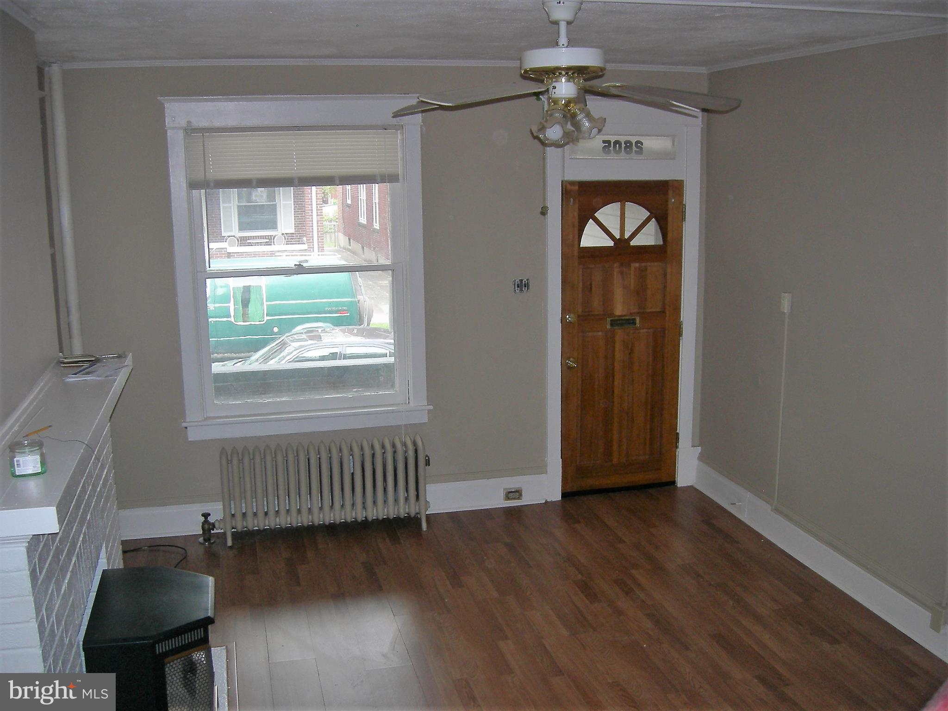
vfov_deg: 39.7
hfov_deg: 51.4
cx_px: 474
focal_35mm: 36
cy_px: 356
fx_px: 986
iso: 92
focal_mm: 7.5
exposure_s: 1/60.1
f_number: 3.4
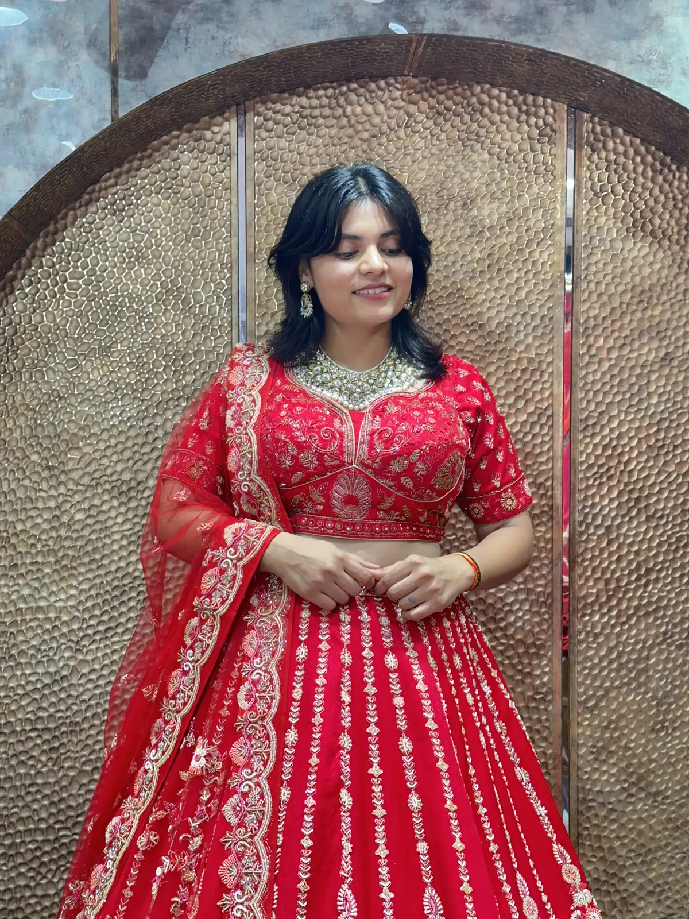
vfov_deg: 39.7
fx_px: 1274
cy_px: 460
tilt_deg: -0.3
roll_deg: -1.4
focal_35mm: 48
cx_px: 344
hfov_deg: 30.3
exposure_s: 1/50
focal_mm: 6.86
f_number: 1.78
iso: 80
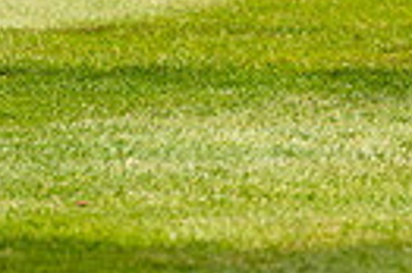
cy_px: -295
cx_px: 849
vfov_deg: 0.7
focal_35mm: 1998
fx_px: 22837
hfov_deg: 1.0
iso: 200
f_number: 5
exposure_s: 1/1000
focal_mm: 300
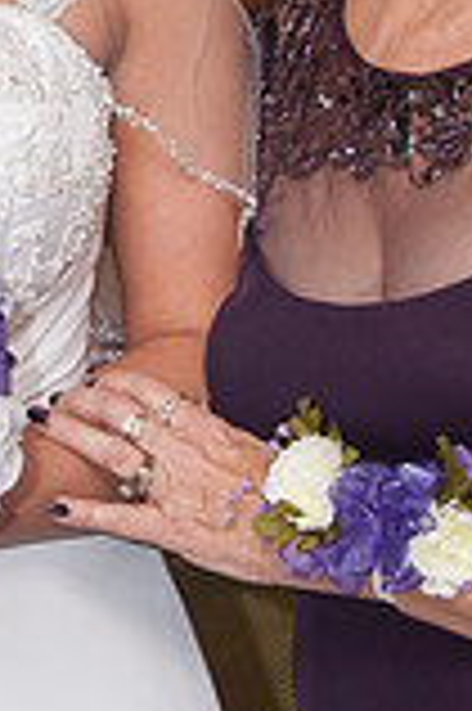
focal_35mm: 188
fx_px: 3705
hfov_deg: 7.2
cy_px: -6
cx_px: -216
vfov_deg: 10.8
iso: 400
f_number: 6.3
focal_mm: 31
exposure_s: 1/60
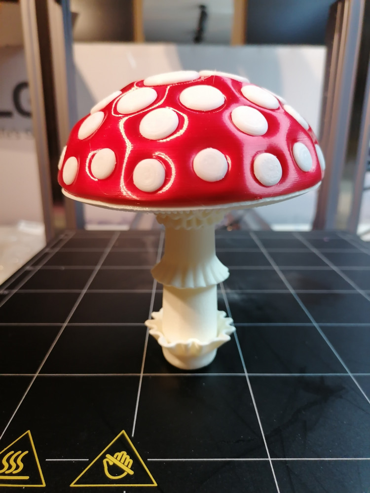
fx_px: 385
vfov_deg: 65.3
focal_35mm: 27
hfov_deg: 51.4
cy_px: 246
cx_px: 185
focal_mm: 4.75
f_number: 1.8
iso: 400
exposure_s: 1/25
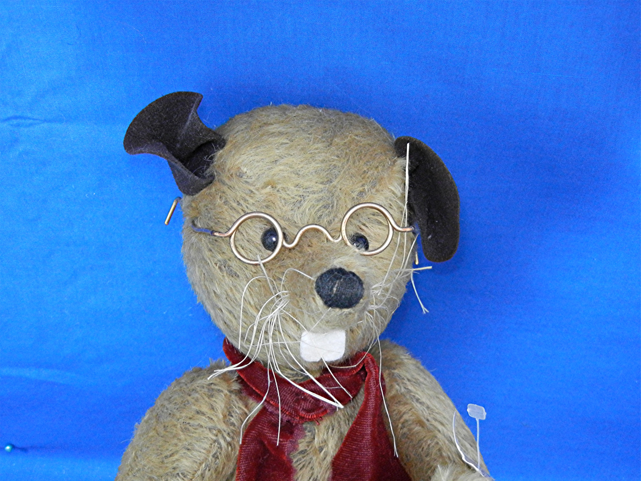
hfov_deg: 36.8
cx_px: 320
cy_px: 240
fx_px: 963
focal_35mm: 52
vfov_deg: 28.0
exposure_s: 1/30
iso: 701
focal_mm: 9.3
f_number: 3.9
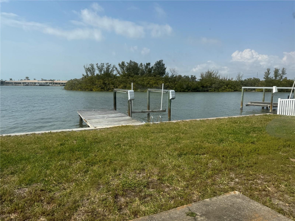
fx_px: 205
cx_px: 148
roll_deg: -0.3
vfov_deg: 56.8
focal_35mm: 24
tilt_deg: -7.8
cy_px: 110
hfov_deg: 71.6
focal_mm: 6.76
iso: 80
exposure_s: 1/5348
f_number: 1.78
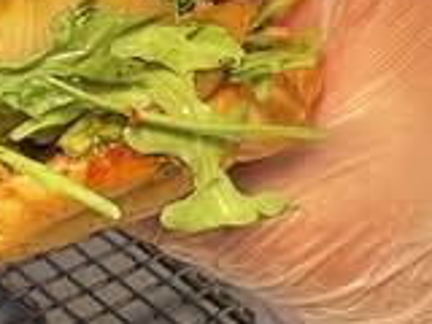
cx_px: -27
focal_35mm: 106
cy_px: -27
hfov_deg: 18.0
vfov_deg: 13.7
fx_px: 1323
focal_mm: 3
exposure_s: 1/50
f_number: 1.8
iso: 40
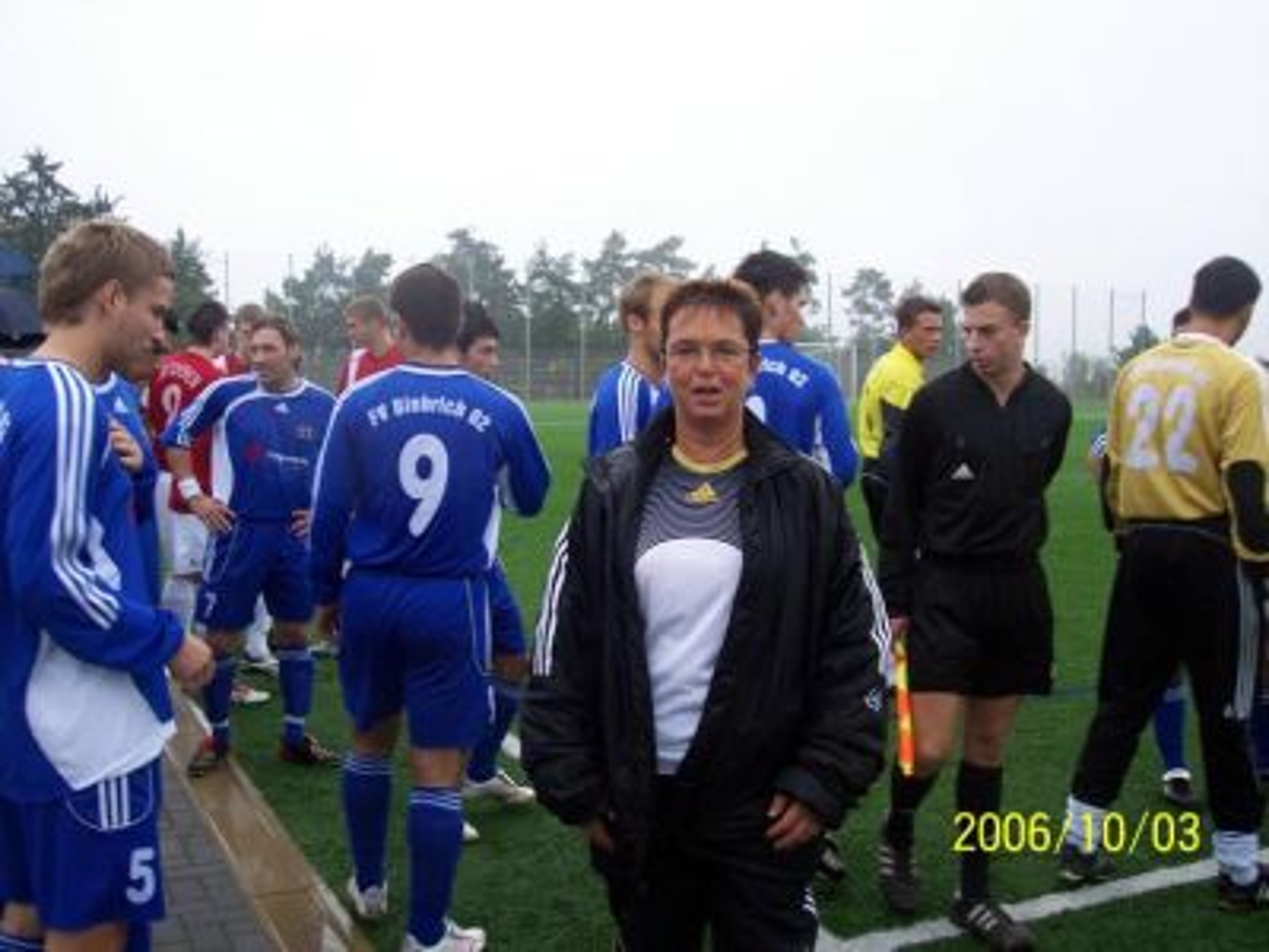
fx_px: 1430
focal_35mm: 39
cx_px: 634
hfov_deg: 47.9
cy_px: 476
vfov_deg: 36.8
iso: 100
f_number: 3.4
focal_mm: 8
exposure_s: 1/125
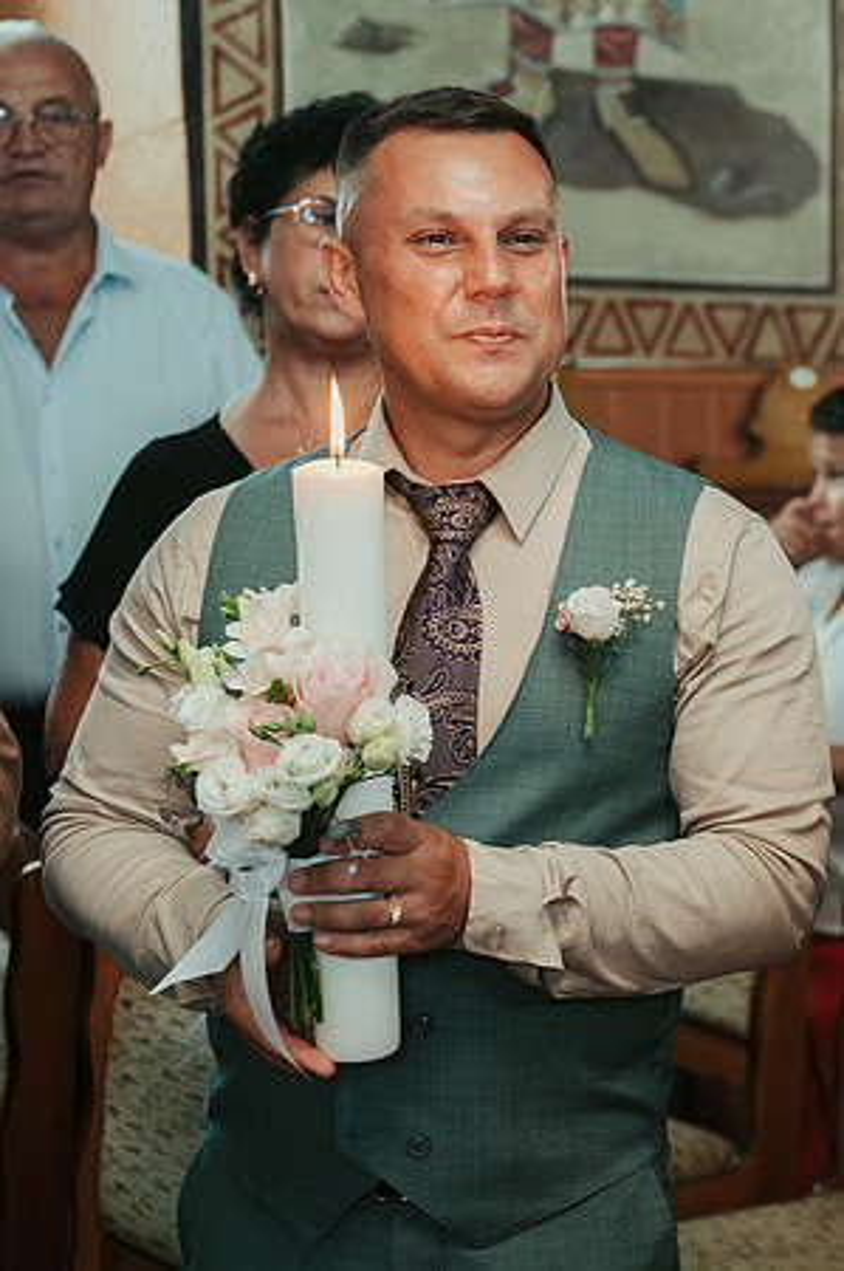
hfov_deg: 16.1
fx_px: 2842
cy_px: 594
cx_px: 1078
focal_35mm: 81
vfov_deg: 25.2
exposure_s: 1/160
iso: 1250
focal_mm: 39
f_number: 2.8
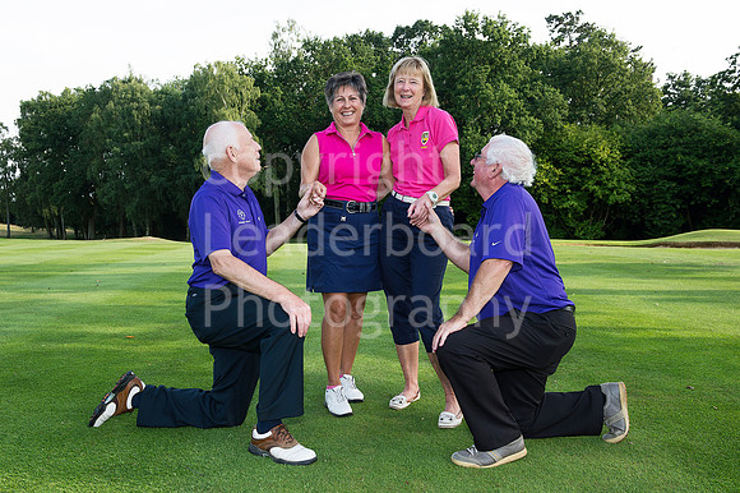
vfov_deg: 41.1
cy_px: 246
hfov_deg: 58.7
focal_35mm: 32
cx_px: 370
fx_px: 657
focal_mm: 32
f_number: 6.3
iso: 400
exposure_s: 1/250
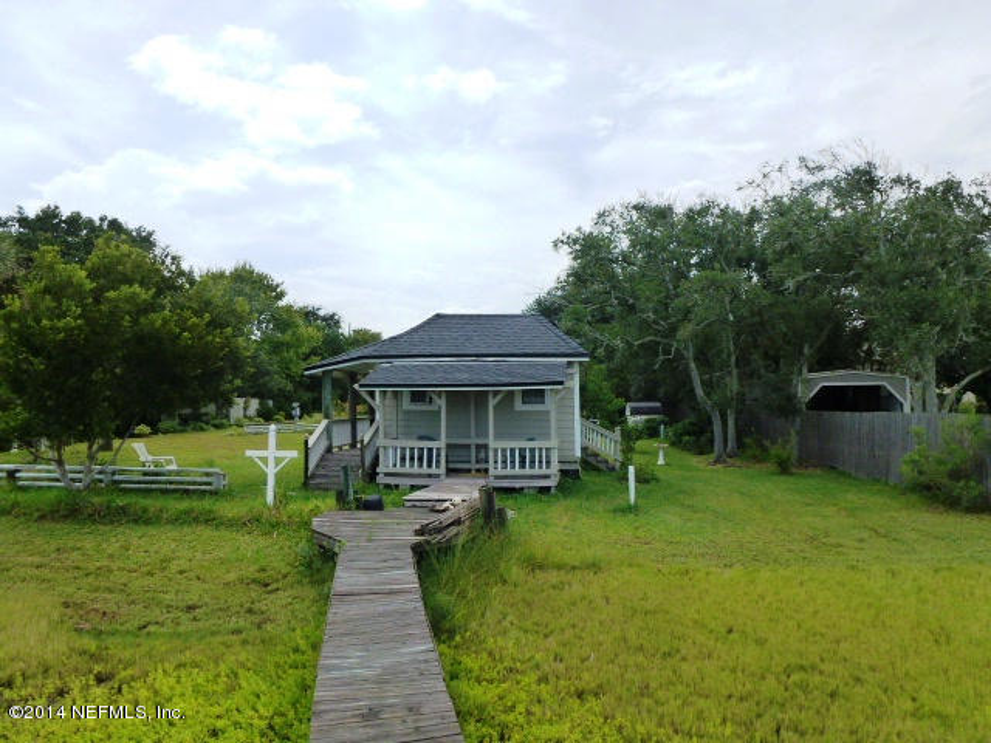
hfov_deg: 71.6
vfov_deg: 56.8
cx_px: 496
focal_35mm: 24
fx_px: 687
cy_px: 372
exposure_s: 1/1000
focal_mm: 4.3
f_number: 4
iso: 160
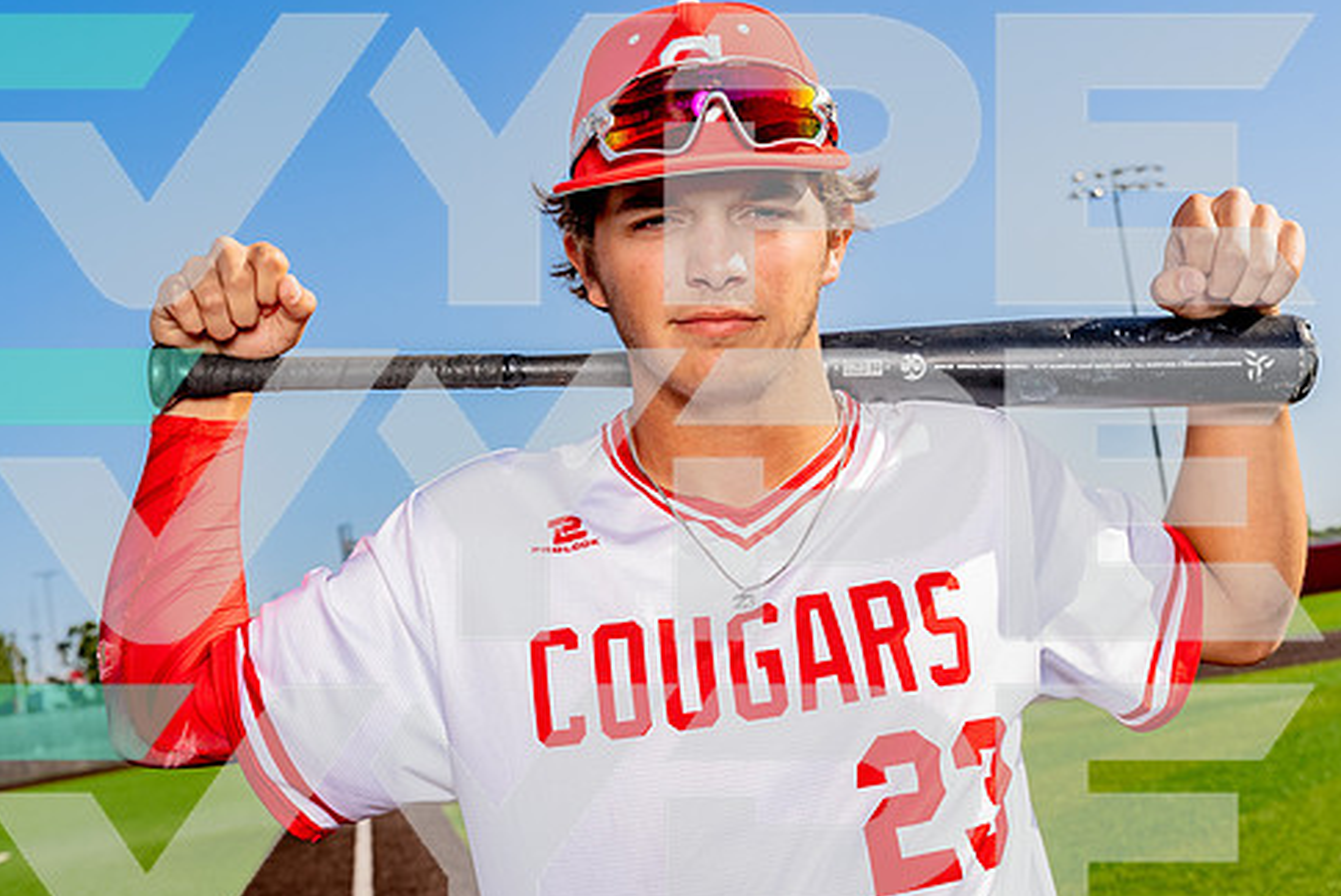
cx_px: 619
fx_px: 2050
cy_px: 496
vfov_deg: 24.6
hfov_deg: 36.2
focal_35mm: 55
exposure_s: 1/250
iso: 100
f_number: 8
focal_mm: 46
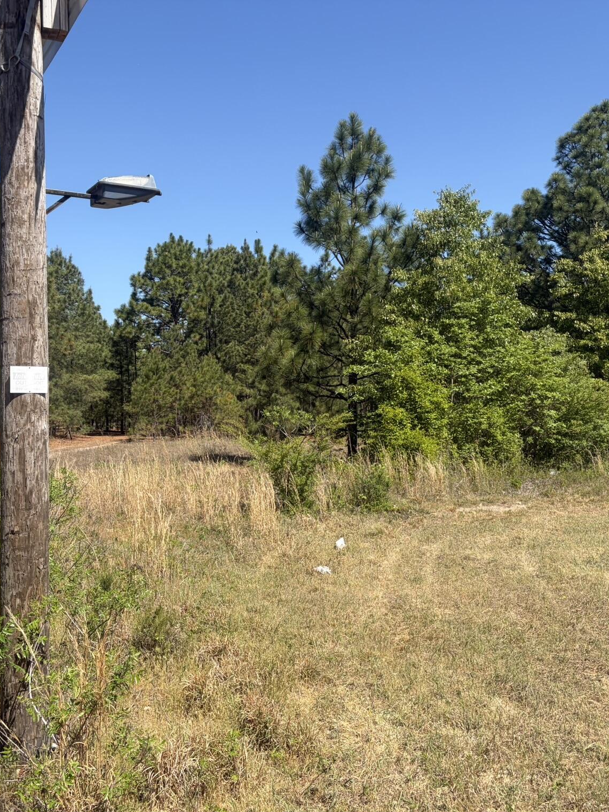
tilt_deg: -0.4
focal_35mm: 35
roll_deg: +0.7
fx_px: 821
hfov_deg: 40.7
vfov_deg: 52.6
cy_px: 409
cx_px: 282
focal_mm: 5.96
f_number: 1.6
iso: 50
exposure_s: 1/2747
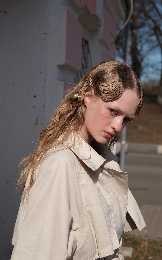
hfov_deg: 16.9
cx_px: 86
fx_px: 544
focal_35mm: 77
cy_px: 129
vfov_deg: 26.8
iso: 160
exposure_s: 1/2000
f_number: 4.8
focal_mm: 50
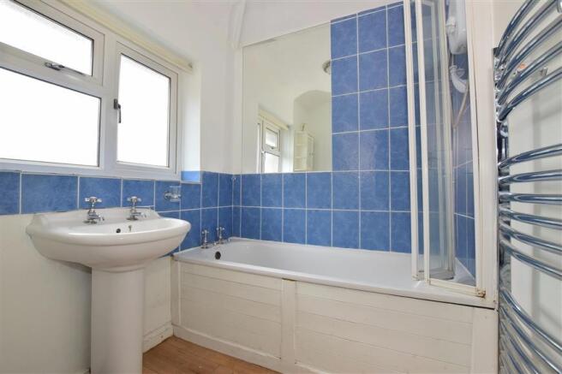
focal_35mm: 15
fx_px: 234
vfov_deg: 77.3
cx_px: 281
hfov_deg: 100.4
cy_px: 187
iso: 400
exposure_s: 1/15
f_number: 6.3
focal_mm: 10
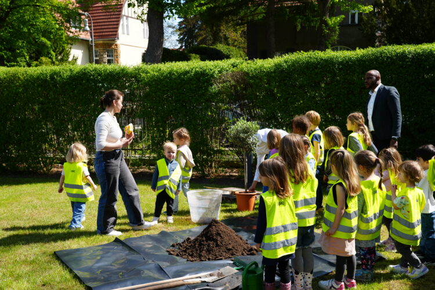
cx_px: 218
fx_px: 483
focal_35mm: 40
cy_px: 145
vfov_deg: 33.4
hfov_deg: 48.5
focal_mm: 40
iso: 100
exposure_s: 1/125
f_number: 8
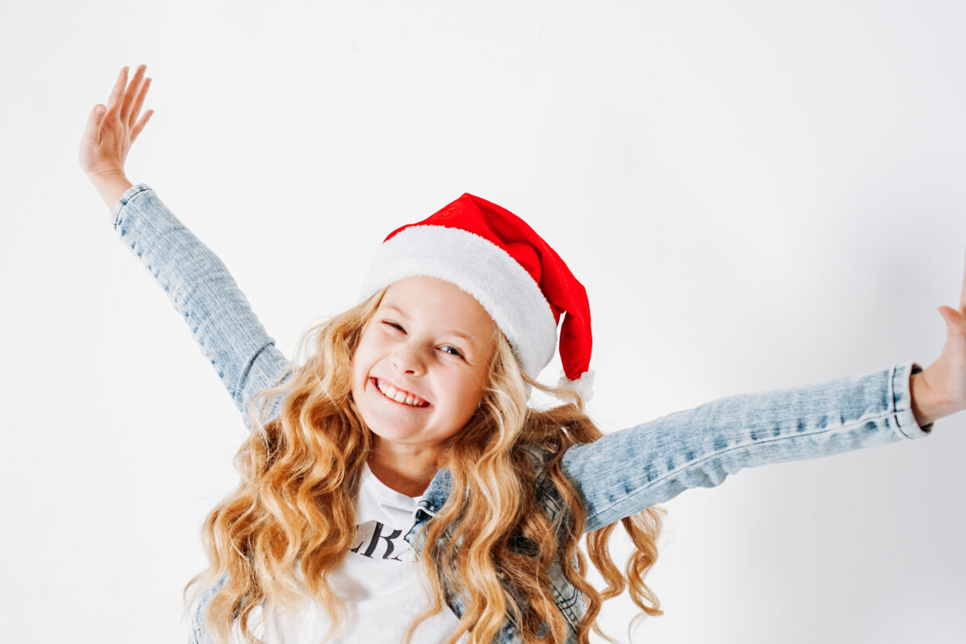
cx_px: 318
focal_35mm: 47
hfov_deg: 41.4
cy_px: 435
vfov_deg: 28.4
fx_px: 1261
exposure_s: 1/125
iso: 125
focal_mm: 28
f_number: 4
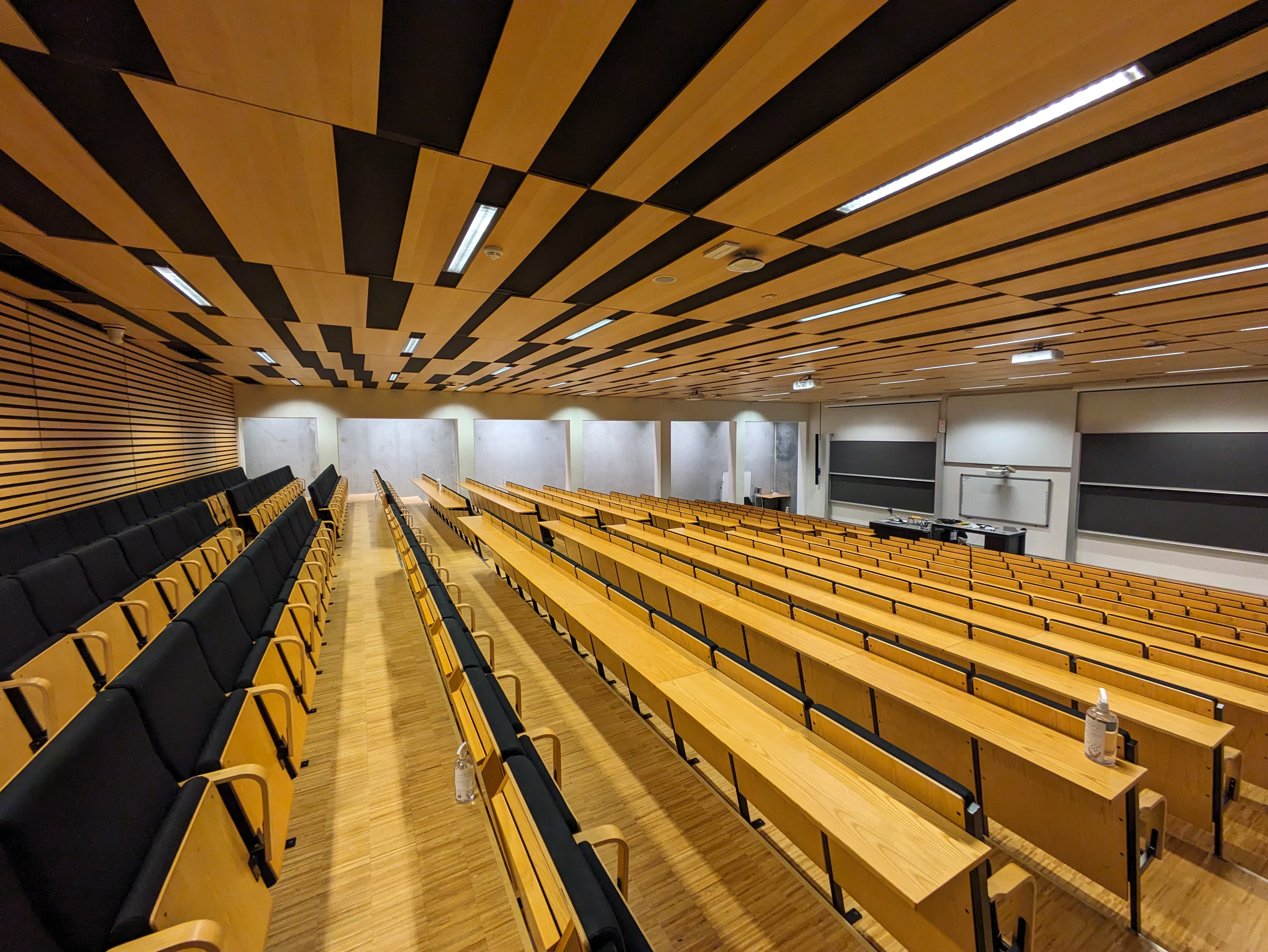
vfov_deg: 85.7
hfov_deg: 102.0
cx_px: 634
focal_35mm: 14
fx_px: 513
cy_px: 476
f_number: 2.2
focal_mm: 1.83
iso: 270
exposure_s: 1/50
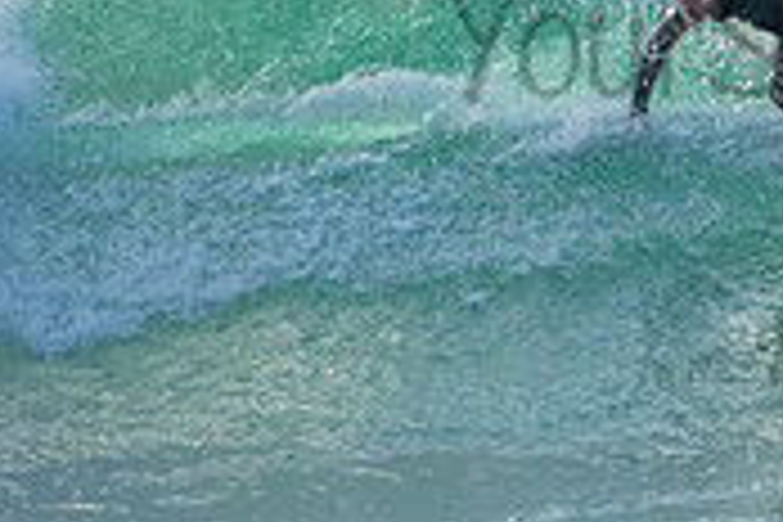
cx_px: 909
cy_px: -7
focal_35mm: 1999
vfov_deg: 0.7
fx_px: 43475
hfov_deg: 1.0
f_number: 5.6
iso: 250
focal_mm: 400
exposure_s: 1/2000
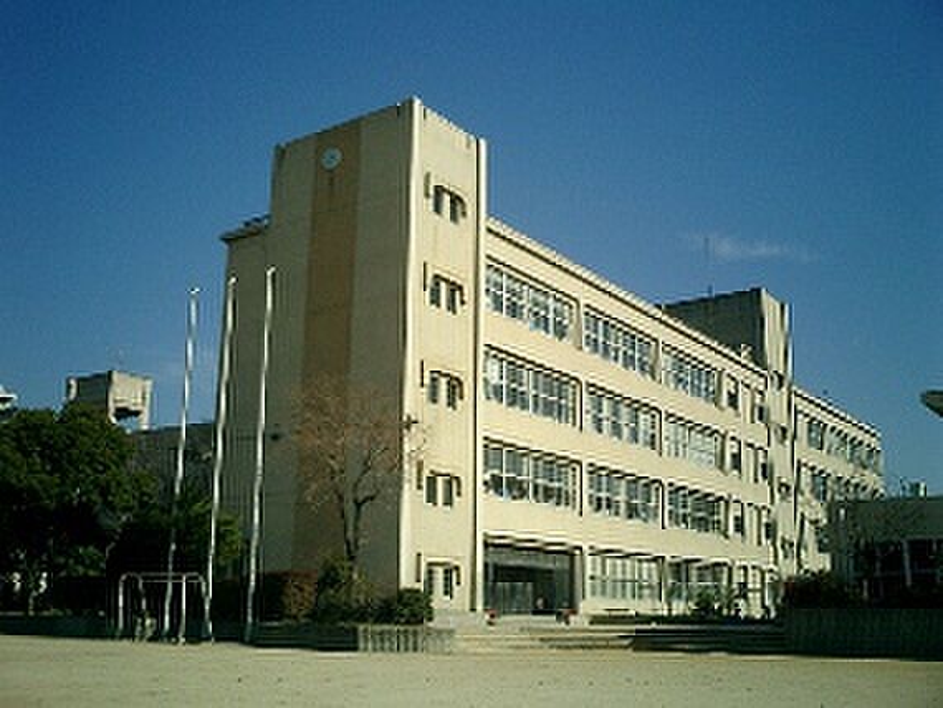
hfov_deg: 51.3
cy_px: 354
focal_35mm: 36
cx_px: 472
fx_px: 981
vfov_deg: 39.7
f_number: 3.2
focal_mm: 7.5
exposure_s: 1/2500
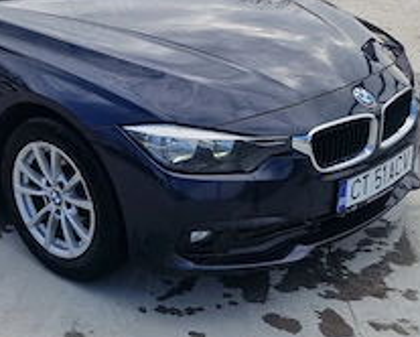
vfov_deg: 22.7
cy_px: 12
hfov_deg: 27.3
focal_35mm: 65
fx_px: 809
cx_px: -12
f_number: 1.8
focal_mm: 6.4
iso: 50
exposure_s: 1/774
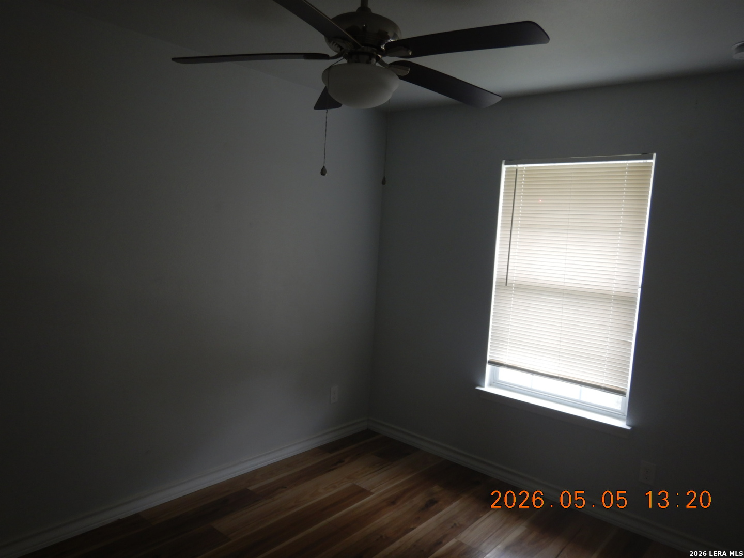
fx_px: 516
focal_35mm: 24
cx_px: 372
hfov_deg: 71.6
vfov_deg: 56.8
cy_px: 279
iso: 125
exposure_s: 1/50
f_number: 2.8
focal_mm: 4.3
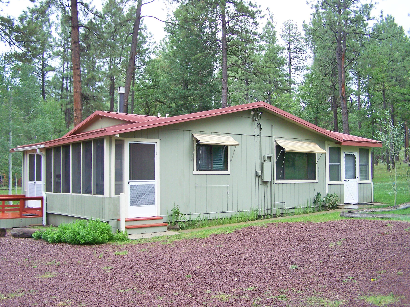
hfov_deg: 49.0
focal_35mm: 38
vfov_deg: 37.7
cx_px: 205
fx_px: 450
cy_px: 154
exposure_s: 1/80
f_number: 2.8
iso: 64
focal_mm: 6.3
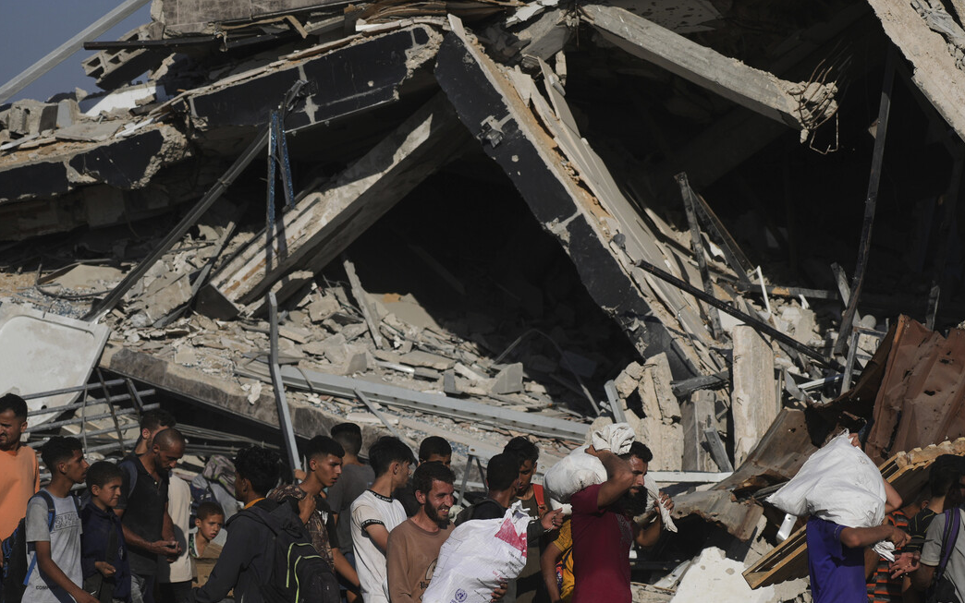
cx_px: 567
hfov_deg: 12.8
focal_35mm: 164
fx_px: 4314
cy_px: 410
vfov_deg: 8.0
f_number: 4
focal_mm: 105
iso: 100
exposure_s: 1/4000
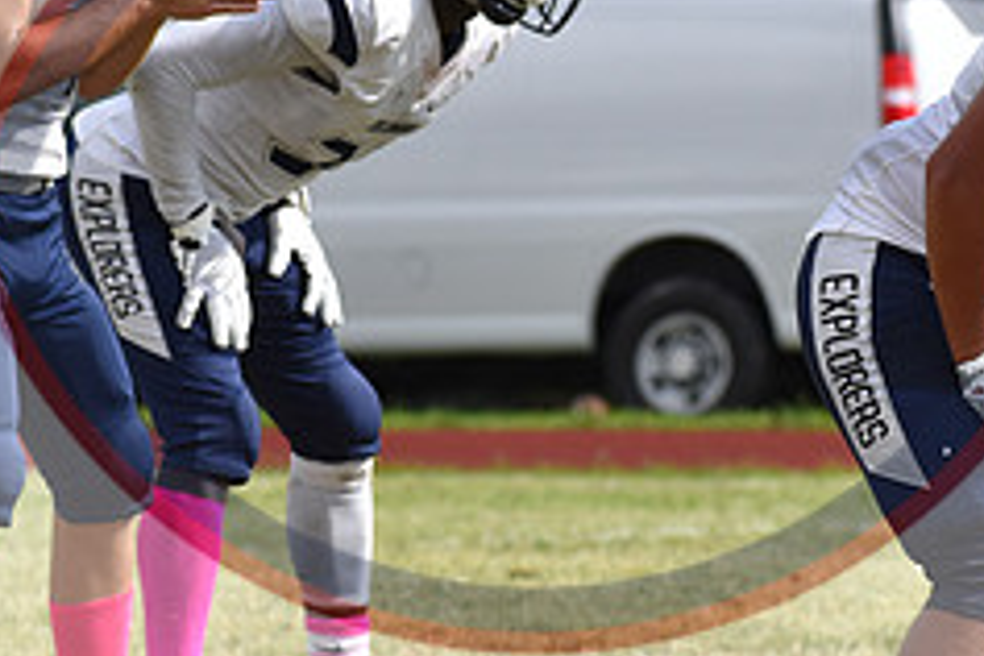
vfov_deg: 2.3
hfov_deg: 3.5
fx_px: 16043
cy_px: 201
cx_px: 519
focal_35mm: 587
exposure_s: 1/1600
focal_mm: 160
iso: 400
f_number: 7.1
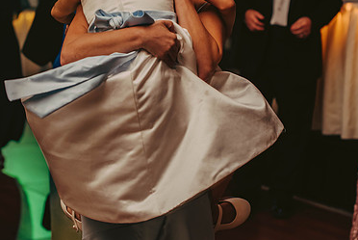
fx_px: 1085
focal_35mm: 109
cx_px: 178
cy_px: 61
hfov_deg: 18.7
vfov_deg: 12.6
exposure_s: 1/60
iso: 800
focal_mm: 70
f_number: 2.8
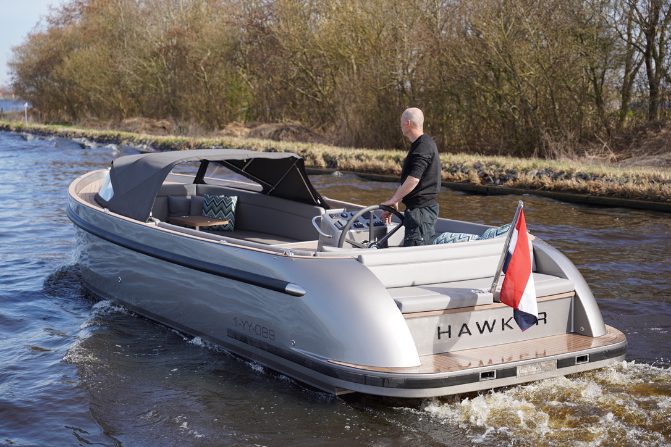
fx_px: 1087
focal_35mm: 58
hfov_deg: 34.3
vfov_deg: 23.3
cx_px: 336
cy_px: 224
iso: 100
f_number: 3.5
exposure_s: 1/640
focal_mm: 58.3
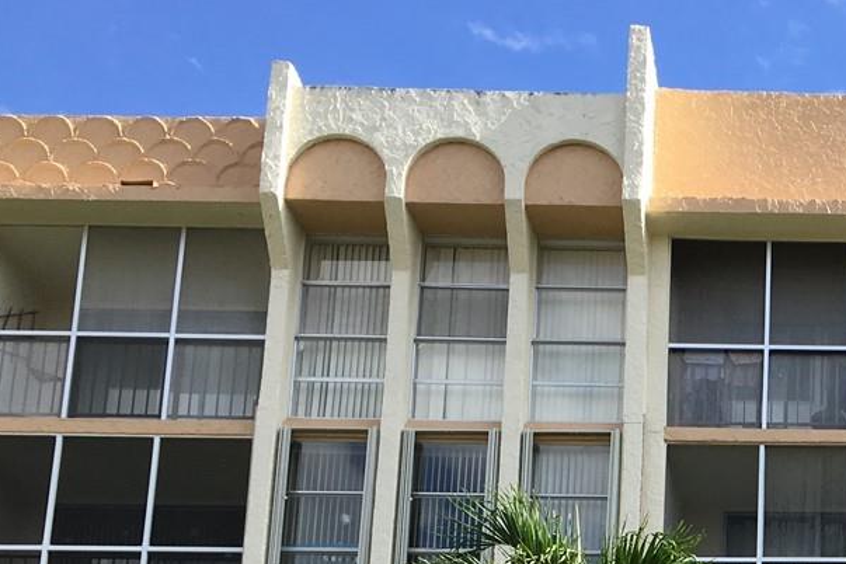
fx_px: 1880
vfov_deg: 16.0
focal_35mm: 80
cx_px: 1000
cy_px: 772
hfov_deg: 23.3
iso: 25
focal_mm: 4.15
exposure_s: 1/962
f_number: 2.2
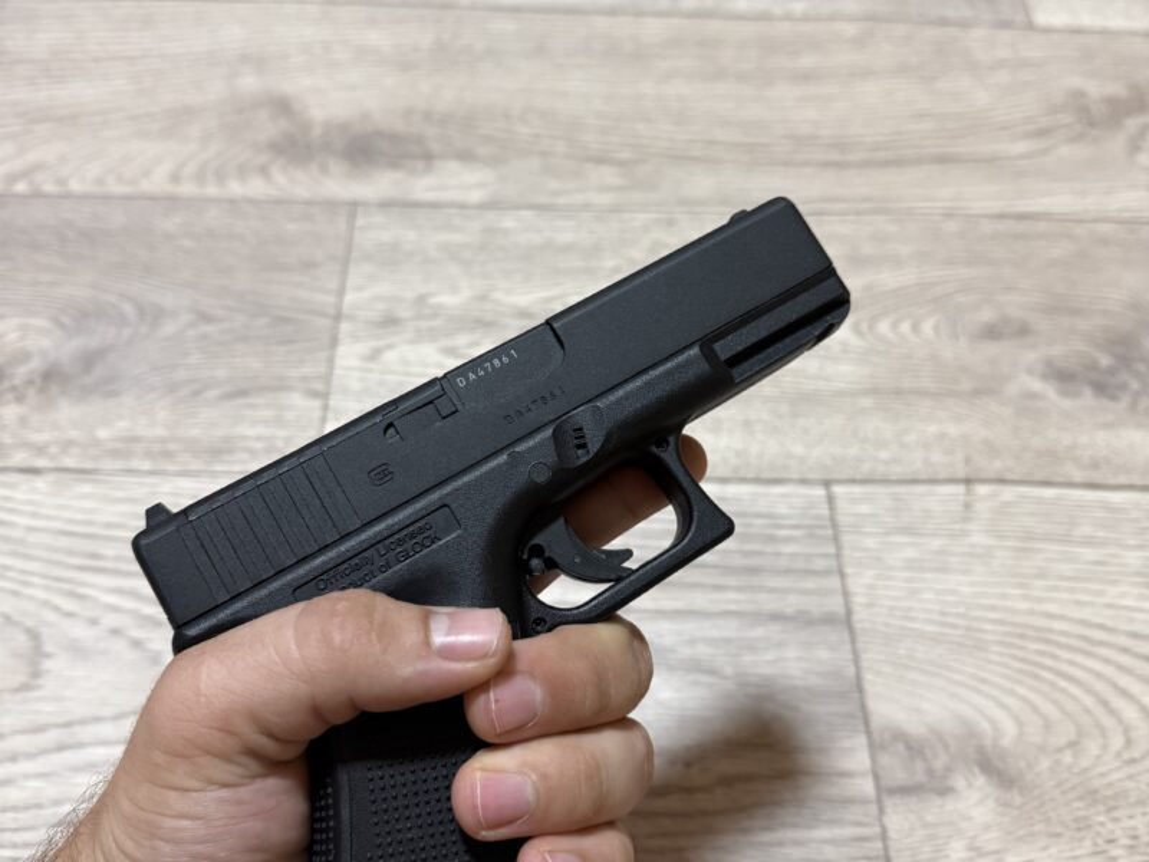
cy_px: 431
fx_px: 797
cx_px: 574
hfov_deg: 71.6
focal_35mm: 24
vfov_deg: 56.8
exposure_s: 1/60
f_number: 1.78
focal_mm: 6.76
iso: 320
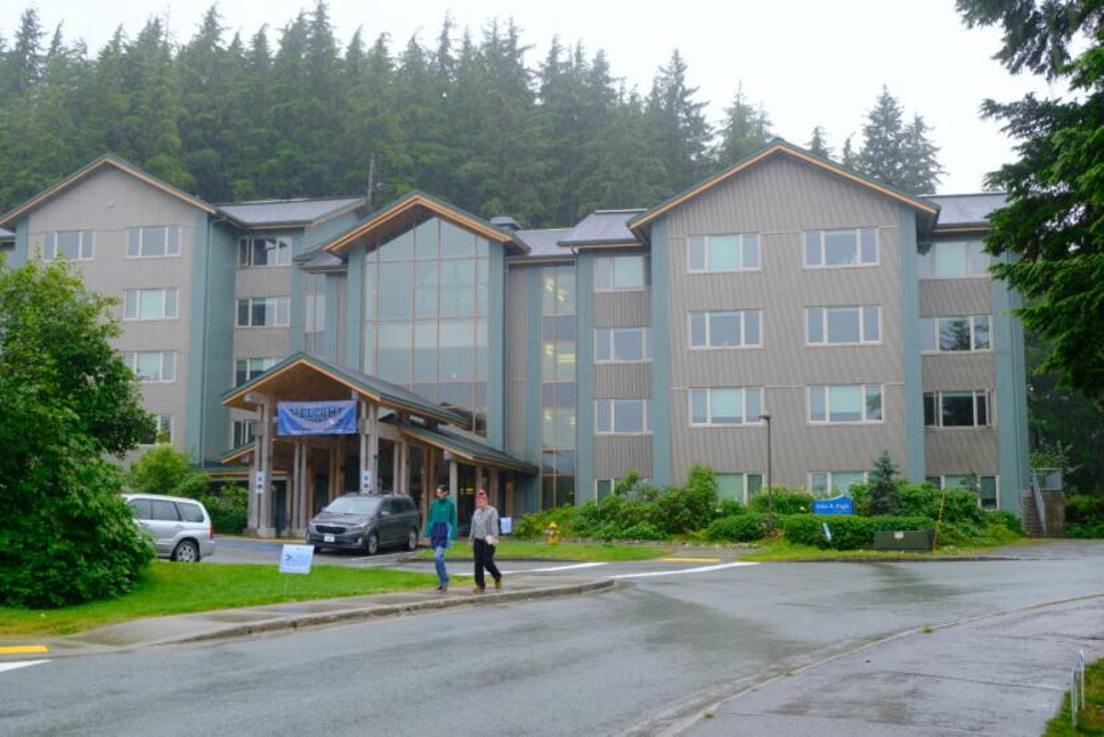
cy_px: 368
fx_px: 1350
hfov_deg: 44.5
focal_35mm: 44
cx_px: 552
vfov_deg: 30.5
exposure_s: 1/170
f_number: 5.6
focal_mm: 29.6
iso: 320
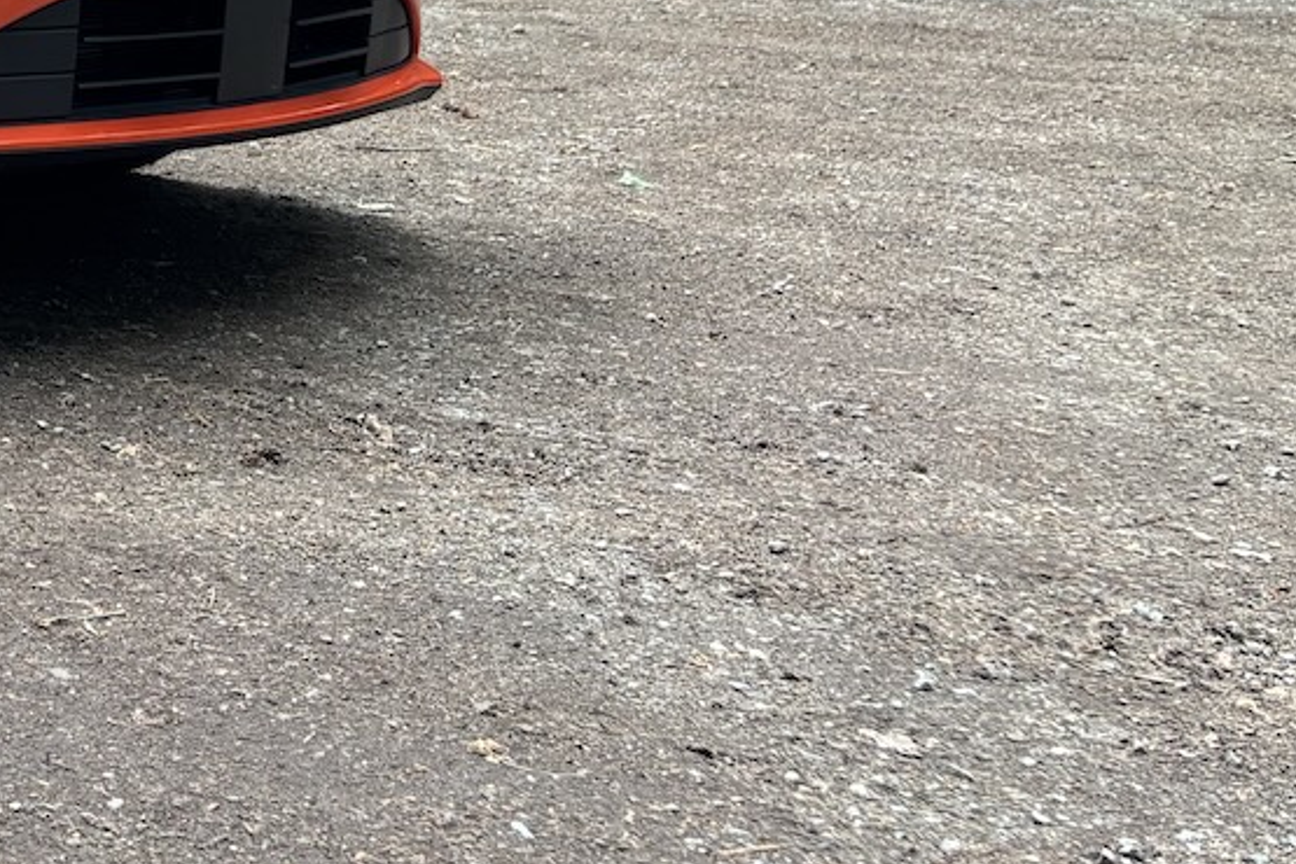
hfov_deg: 22.8
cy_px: -264
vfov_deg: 16.5
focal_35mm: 78
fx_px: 2808
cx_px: -439
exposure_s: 1/121
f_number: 1.6
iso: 100
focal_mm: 5.96
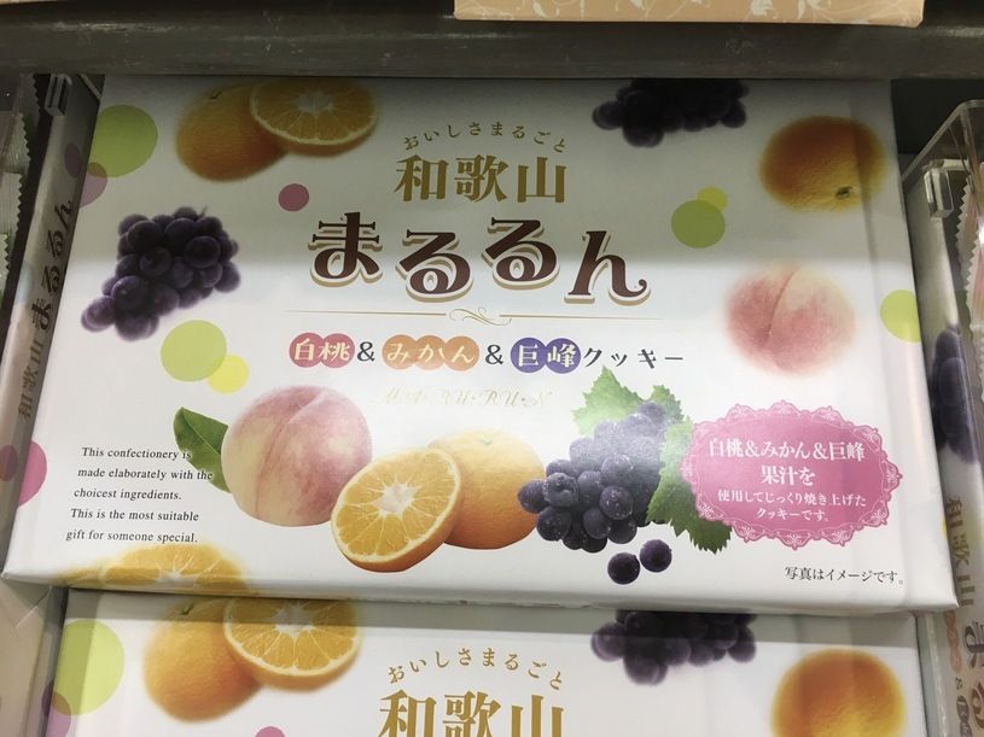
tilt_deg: -71.5
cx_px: 492
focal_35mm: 29
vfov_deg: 48.2
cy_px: 368
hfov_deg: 61.7
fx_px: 824
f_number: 2.2
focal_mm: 4.15
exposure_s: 1/30
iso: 32
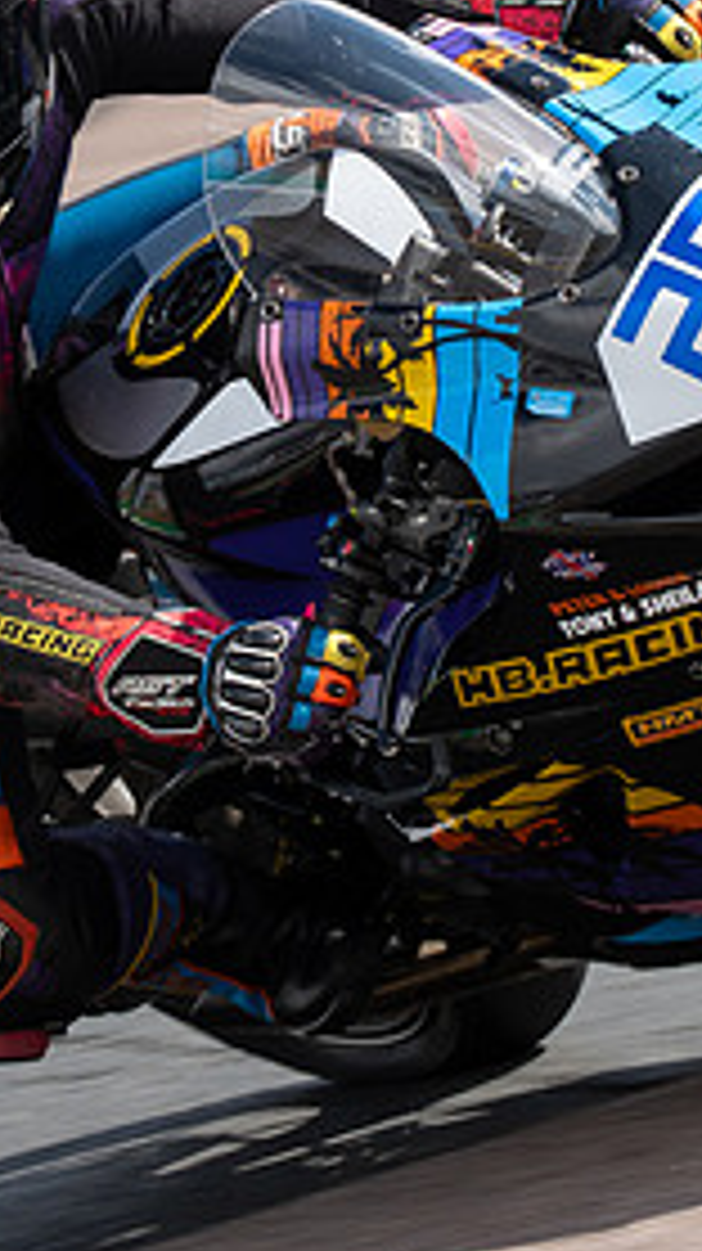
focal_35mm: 552
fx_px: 18300
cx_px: 425
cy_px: 494
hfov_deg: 2.2
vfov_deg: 3.9
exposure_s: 1/320
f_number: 9
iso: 125
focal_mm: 200
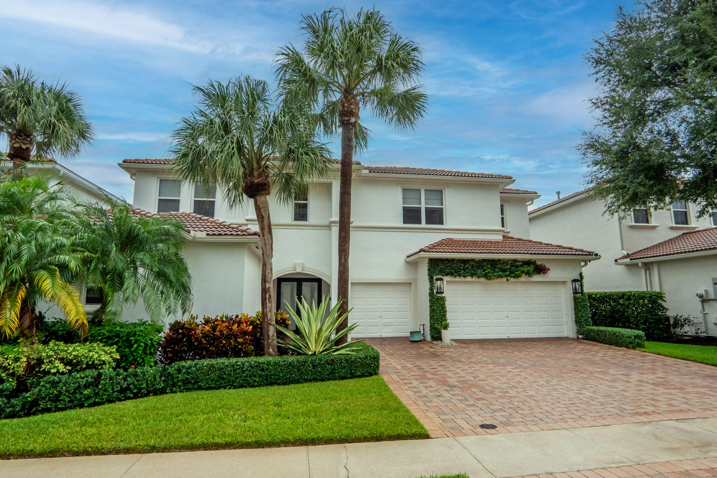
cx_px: 358
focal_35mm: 18
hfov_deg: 90.0
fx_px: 358
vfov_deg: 67.4
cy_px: 239
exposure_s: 1/5000
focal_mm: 12
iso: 200
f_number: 9
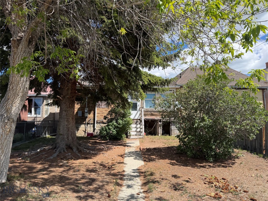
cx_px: 134
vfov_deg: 56.8
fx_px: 186
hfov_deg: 71.6
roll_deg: -0.1
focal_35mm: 24
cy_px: 100
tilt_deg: +7.3
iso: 100
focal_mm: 6.76
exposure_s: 1/2445
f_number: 1.78
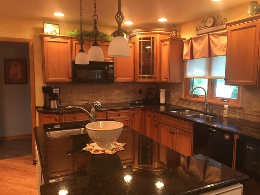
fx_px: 218
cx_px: 130
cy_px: 98
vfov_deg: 48.2
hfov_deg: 61.7
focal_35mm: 29
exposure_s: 1/15
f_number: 2.2
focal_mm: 4.15
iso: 125
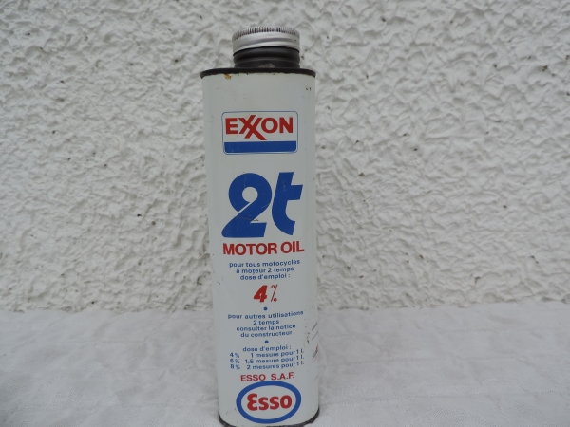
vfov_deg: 56.8
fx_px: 395
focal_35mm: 24
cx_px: 285
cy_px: 214
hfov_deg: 71.6
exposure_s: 1/640
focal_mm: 4.3
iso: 80
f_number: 3
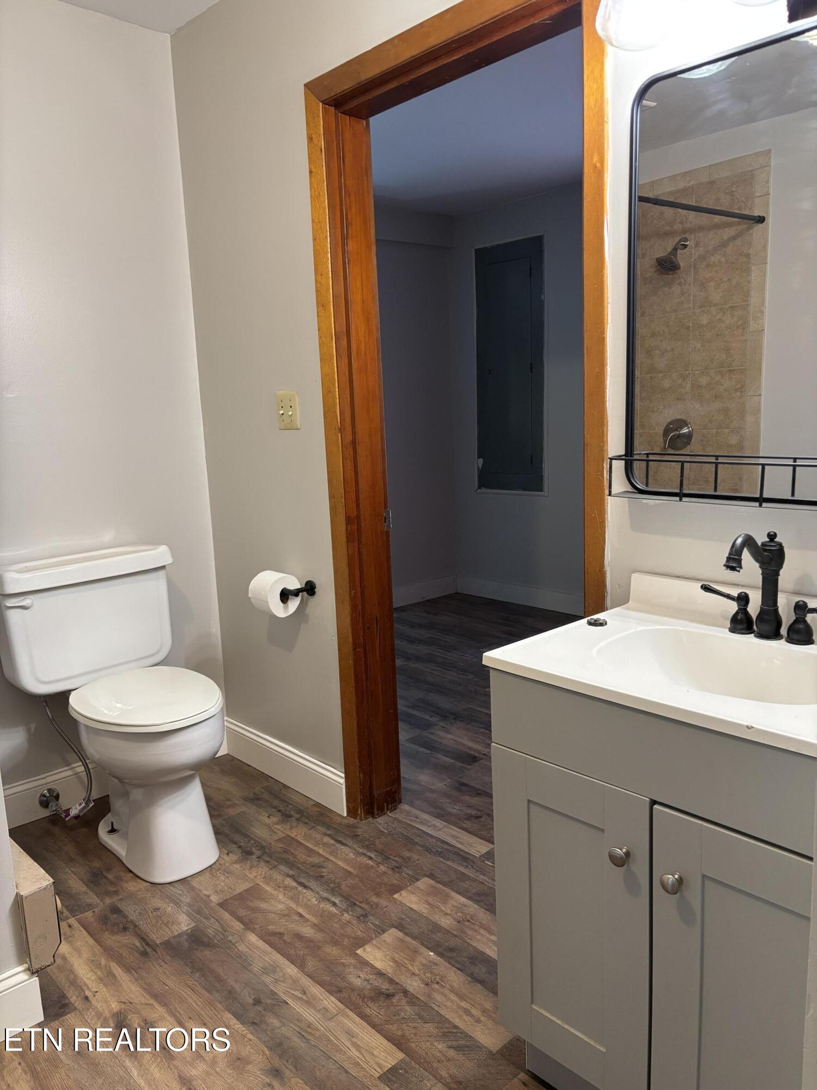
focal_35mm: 26
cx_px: 408
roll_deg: +1.5
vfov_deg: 67.3
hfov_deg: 53.1
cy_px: 545
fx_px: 818
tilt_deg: -10.1
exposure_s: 1/60
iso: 250
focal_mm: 5.96
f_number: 1.6
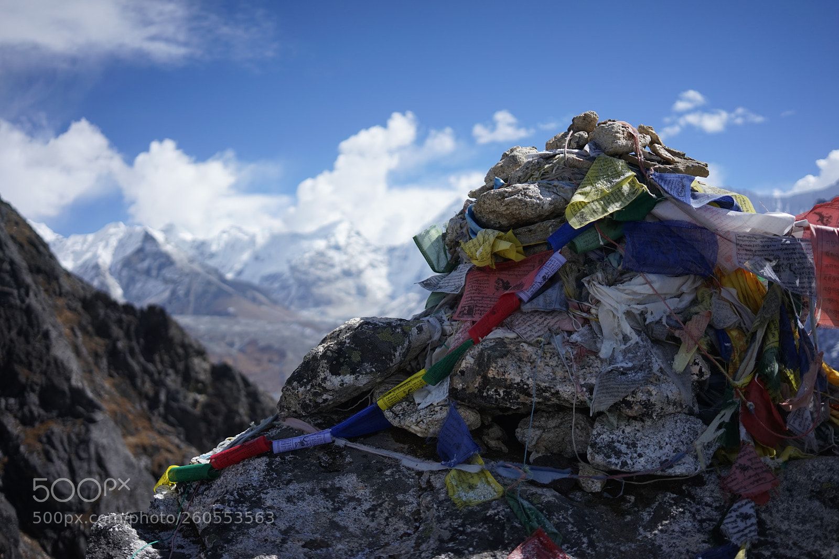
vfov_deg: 37.8
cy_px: 280
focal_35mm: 35
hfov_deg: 54.4
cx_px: 420
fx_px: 815
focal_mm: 35
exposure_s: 1/2500
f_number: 2.8
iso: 100
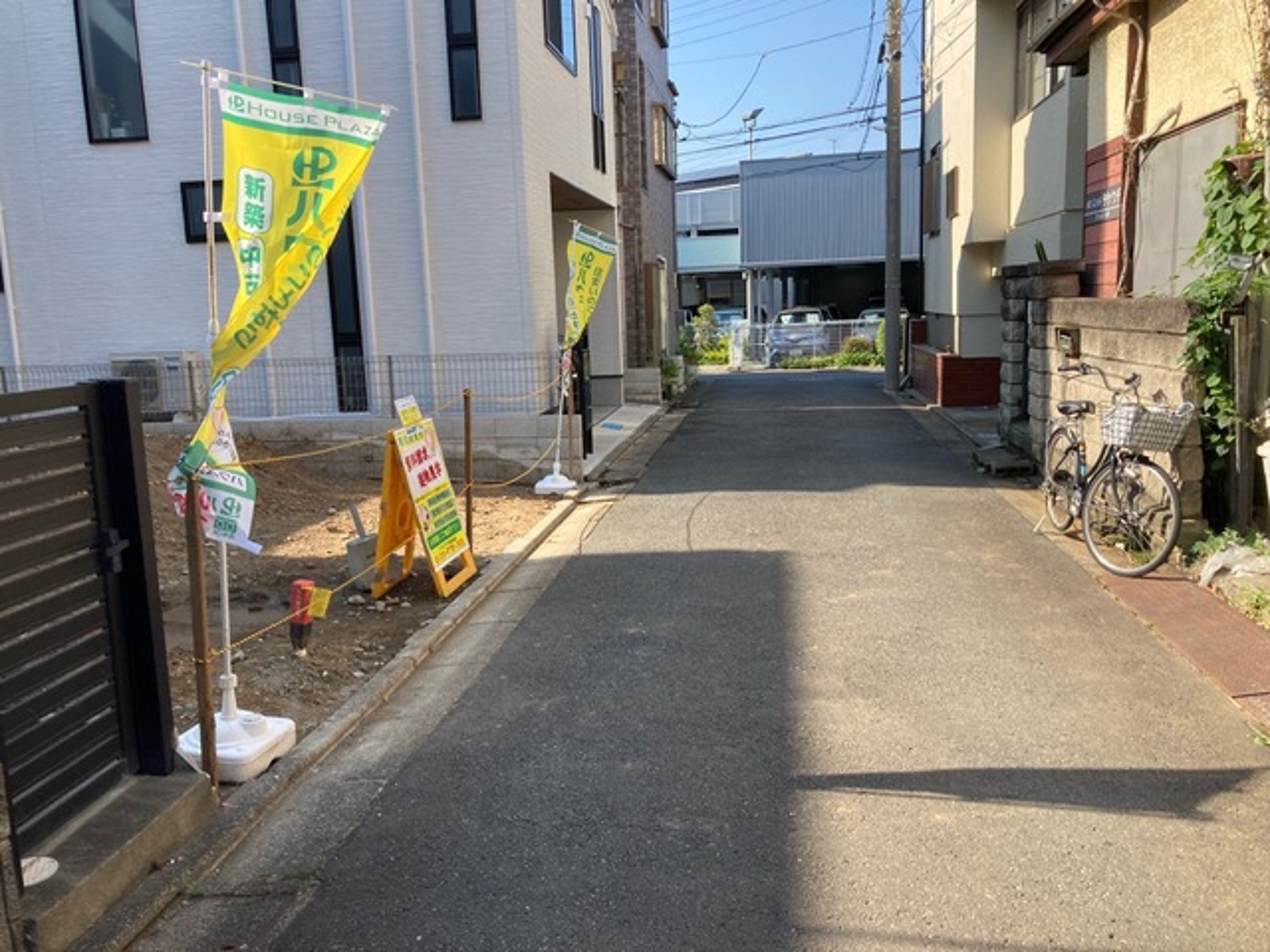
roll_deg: +1.9
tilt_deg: -9.4
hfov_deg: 63.4
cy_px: 476
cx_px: 635
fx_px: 1027
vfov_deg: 49.7
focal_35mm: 28
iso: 20
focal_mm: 3.99
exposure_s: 1/571
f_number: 1.8
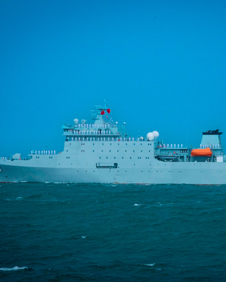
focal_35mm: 112
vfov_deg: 17.2
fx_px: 936
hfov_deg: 13.7
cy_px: 141
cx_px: 166
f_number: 25
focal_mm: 53
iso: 800
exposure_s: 1/160
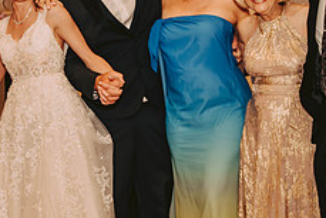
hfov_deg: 22.3
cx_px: 125
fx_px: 825
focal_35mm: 91
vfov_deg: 15.0
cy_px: 53
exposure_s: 1/60
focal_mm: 36
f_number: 2.8
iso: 500
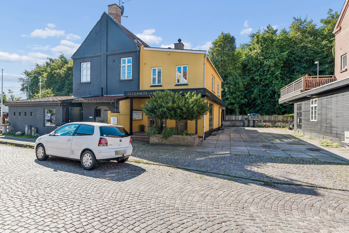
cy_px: 116
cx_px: 174
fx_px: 184
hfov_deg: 86.9
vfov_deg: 64.6
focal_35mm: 19
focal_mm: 19
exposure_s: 1/125
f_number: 13
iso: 360
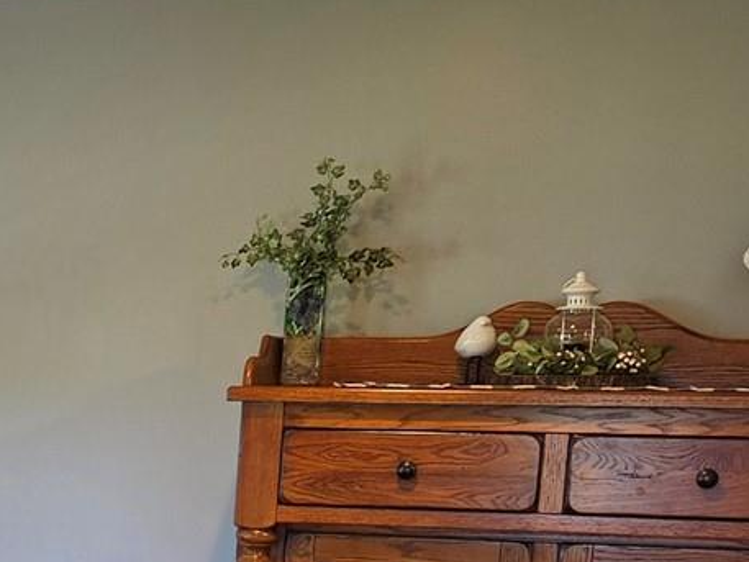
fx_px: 2229
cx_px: -424
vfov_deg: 13.8
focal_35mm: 103
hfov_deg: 17.0
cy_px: 746
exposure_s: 1/58.1
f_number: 1.8
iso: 80
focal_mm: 5.4
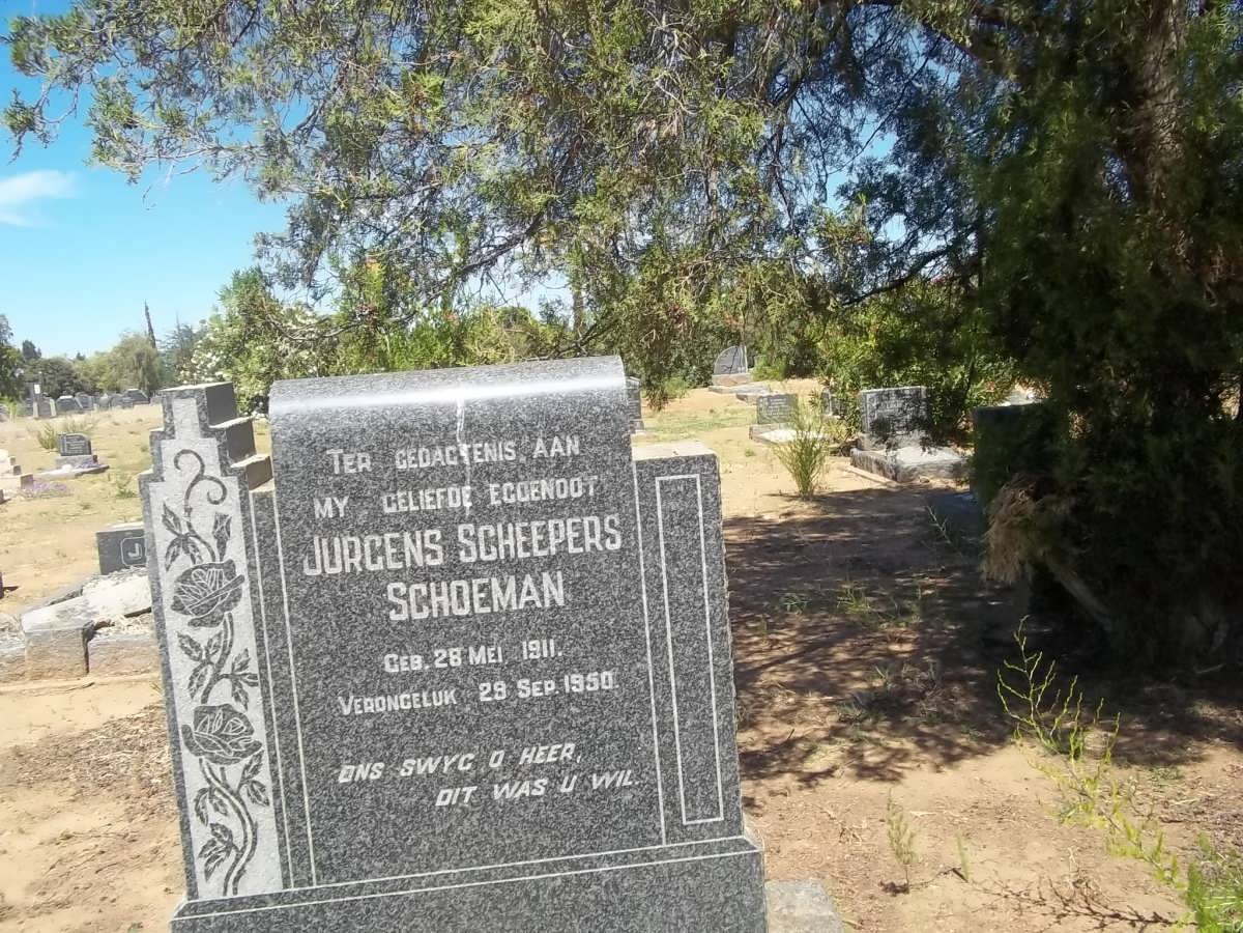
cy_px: 466
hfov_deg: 56.8
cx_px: 622
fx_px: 1149
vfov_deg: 44.2
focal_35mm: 32
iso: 80
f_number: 5.5
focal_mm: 5.7
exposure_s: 1/320
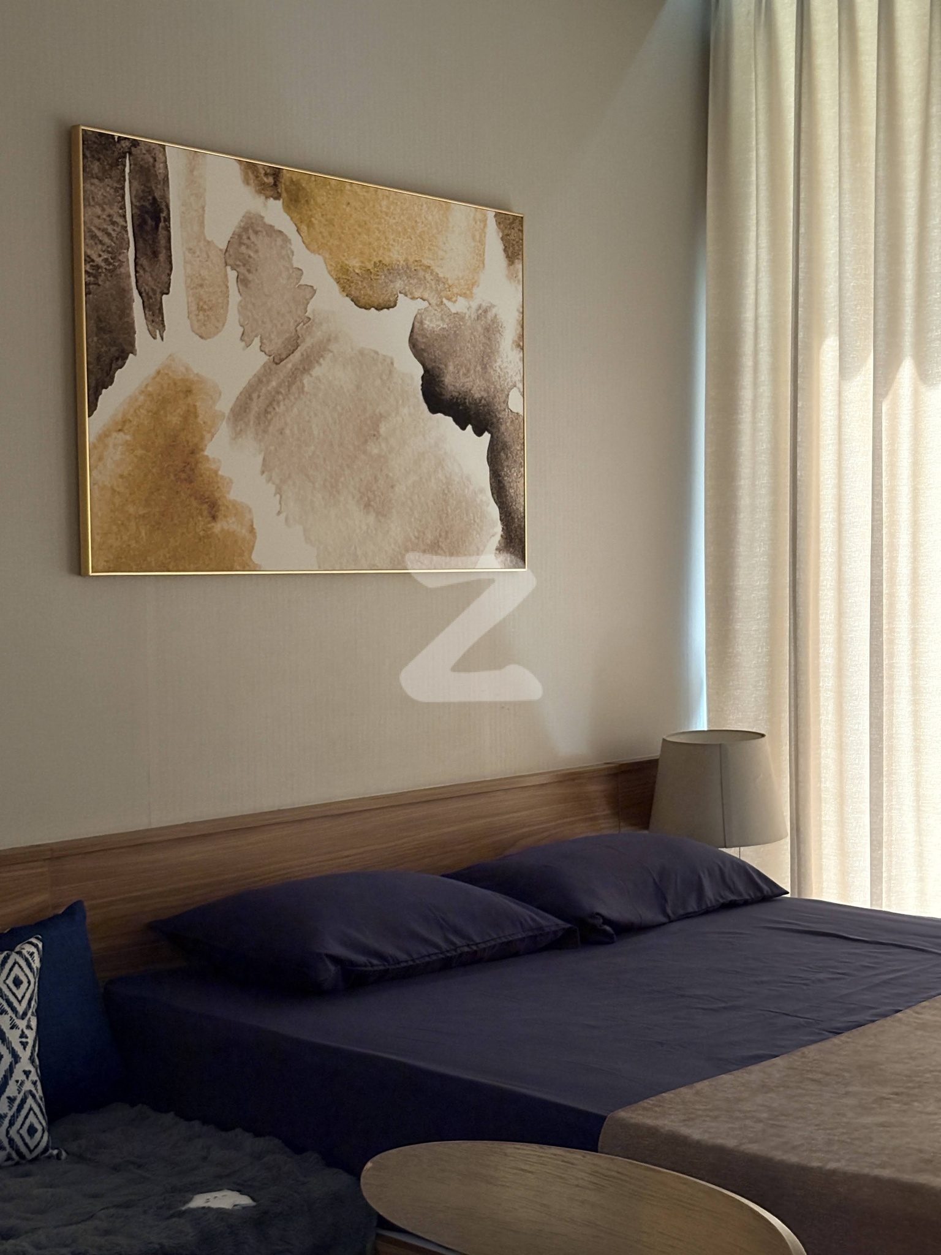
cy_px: 628
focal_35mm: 52
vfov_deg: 36.8
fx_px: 1885
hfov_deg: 28.0
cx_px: 470
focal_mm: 5.96
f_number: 1.6
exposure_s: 1/25
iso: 400
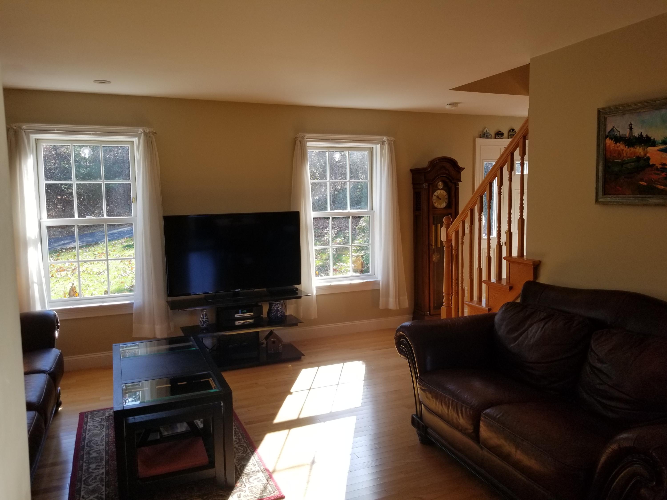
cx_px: 334
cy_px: 250
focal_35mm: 26
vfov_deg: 53.1
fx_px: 501
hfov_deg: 67.3
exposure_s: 1/179
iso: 50
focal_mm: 4.25
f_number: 1.7
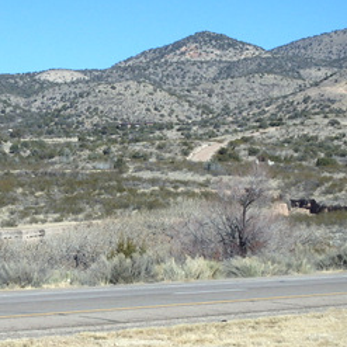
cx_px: 35
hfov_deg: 10.1
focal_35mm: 172
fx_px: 1951
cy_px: 206
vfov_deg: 10.2
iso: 160
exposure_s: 1/160
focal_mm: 17.2
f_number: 14
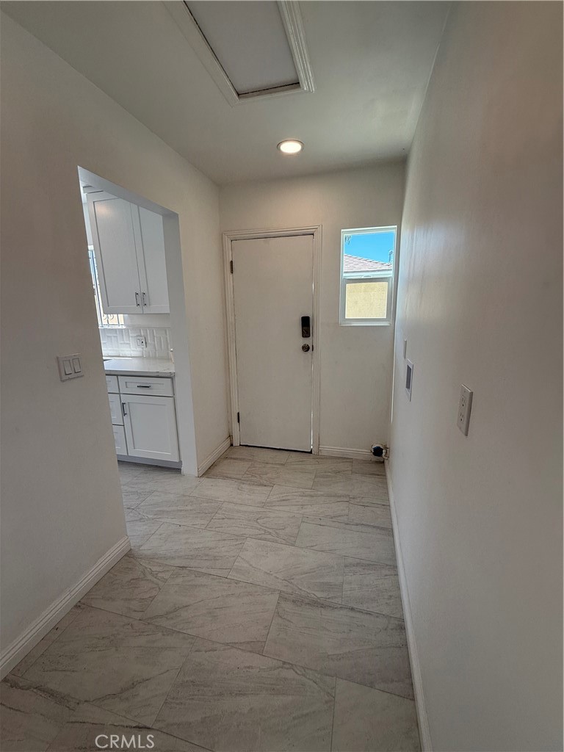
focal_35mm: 14
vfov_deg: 102.1
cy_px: 376
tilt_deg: -11.4
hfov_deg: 85.7
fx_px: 304
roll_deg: +0.2
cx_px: 282
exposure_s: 1/210
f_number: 2.2
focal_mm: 2.22
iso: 64
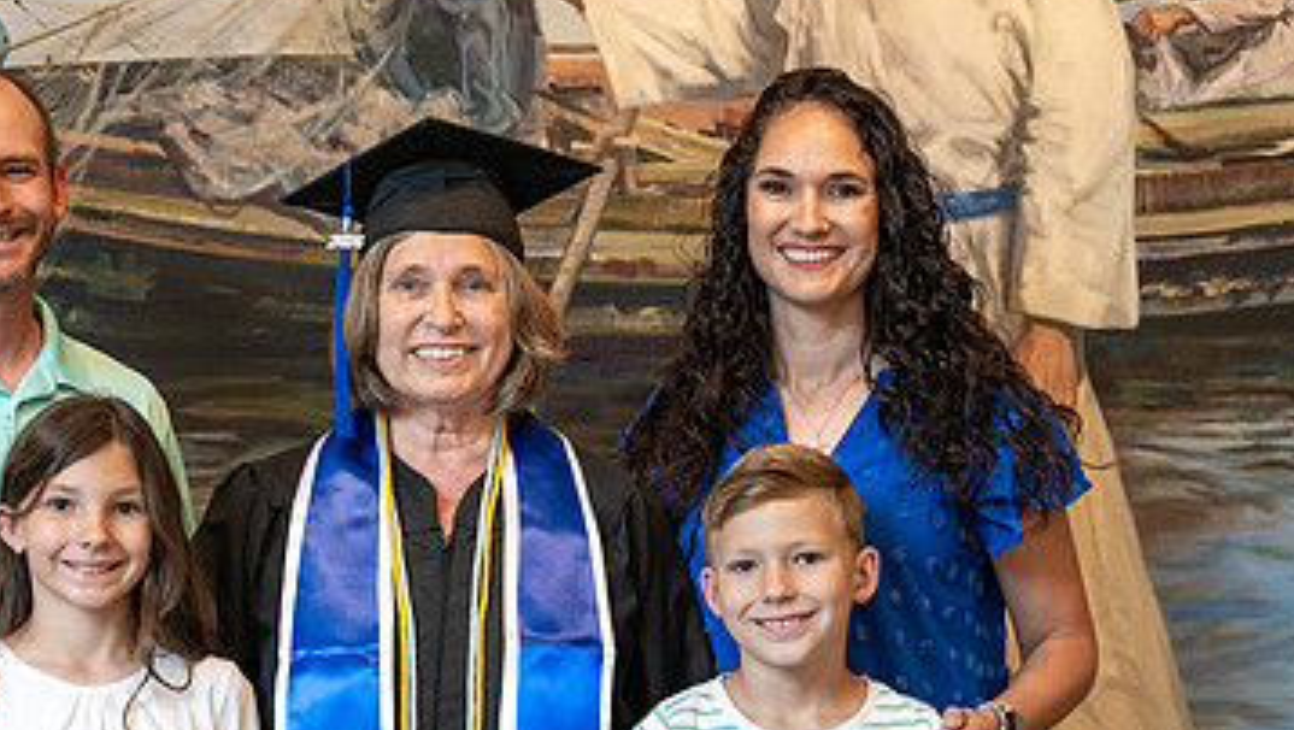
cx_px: 423
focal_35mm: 127
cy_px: 539
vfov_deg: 9.6
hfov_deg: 16.8
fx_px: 4361
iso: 1000
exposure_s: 1/125
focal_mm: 70
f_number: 4
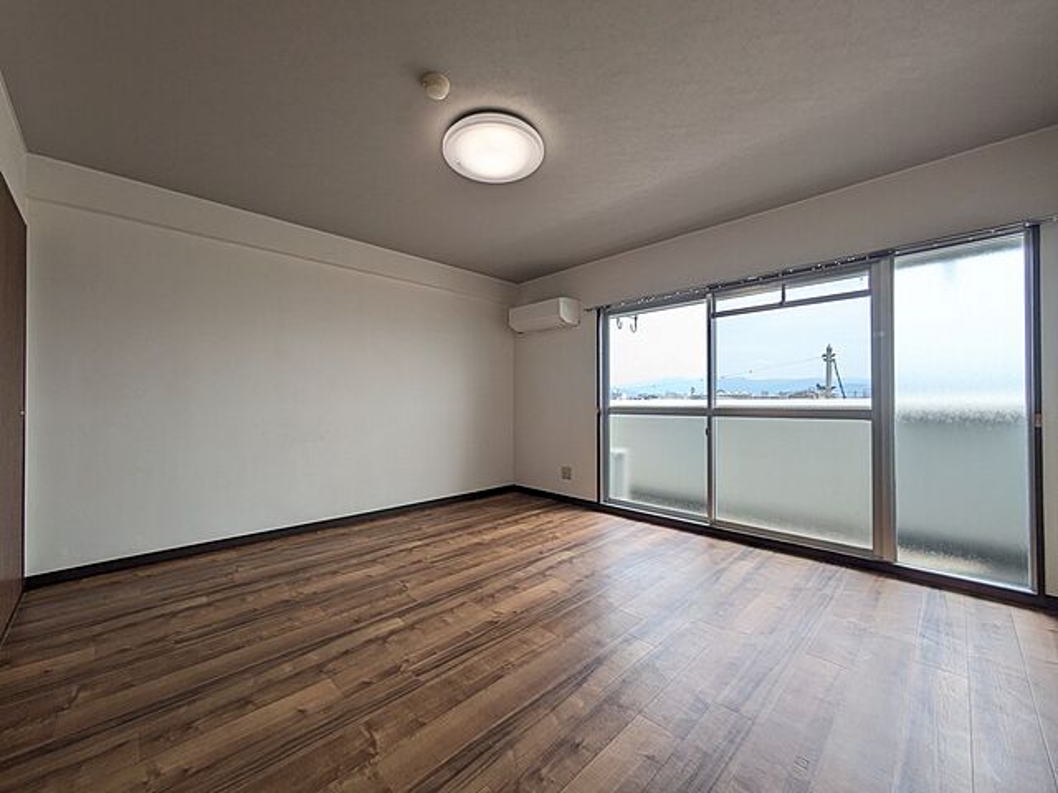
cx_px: 529
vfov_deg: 85.7
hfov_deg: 102.1
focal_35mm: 14
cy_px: 396
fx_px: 428
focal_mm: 1.83
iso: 49
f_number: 2.2
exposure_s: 1/587
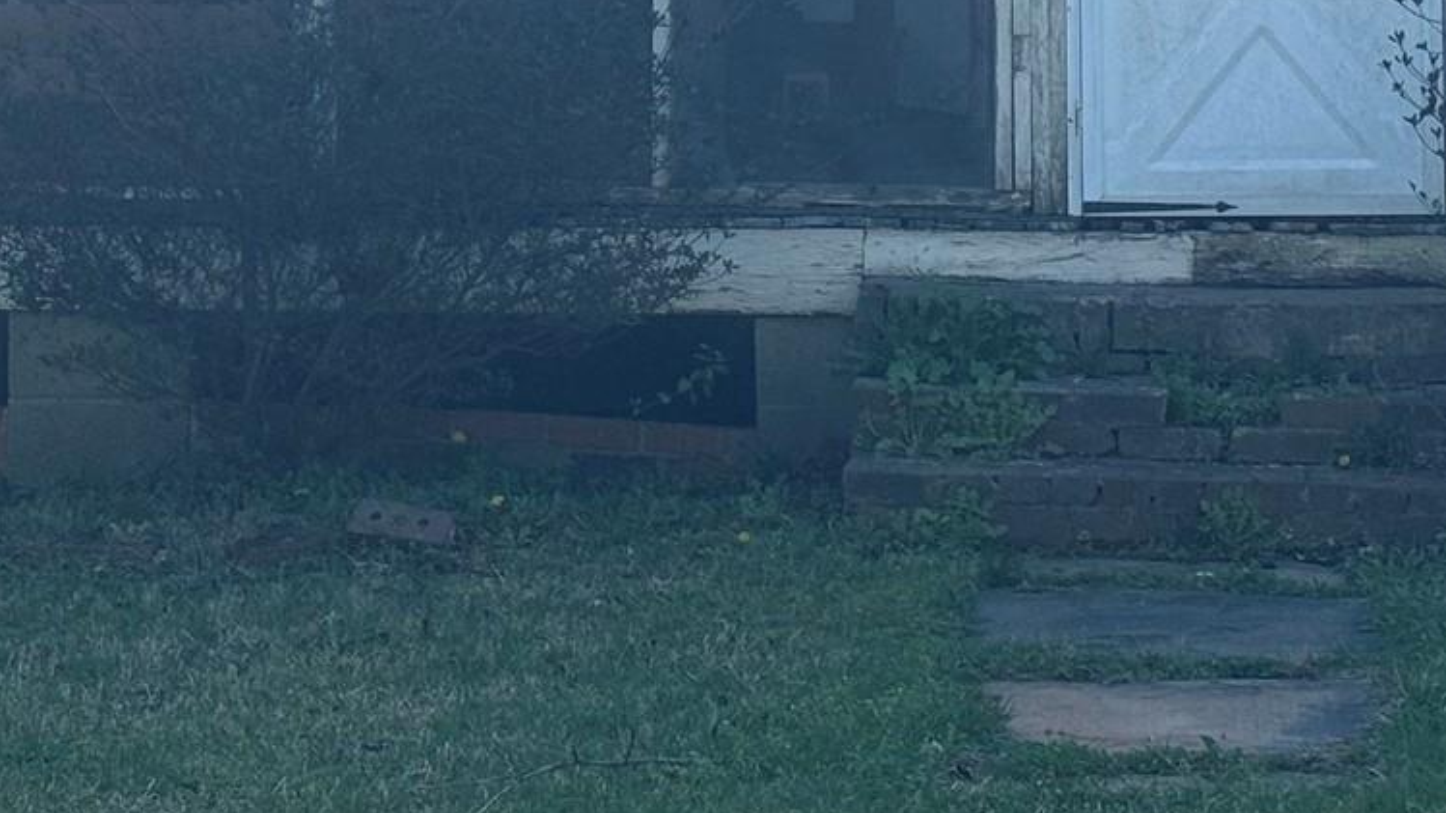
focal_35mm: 143
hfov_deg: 15.0
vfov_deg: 8.4
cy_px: -197
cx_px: 888
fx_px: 5482
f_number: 1.78
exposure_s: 1/1458
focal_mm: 6.86
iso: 64
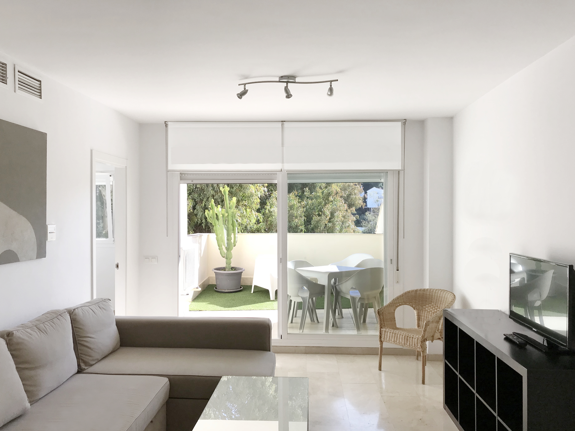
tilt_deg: -0.4
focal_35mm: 28
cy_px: 216
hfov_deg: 63.4
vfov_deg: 49.7
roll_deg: -0.6
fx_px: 465
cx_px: 288
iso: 20
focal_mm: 3.99
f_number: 1.8
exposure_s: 1/413
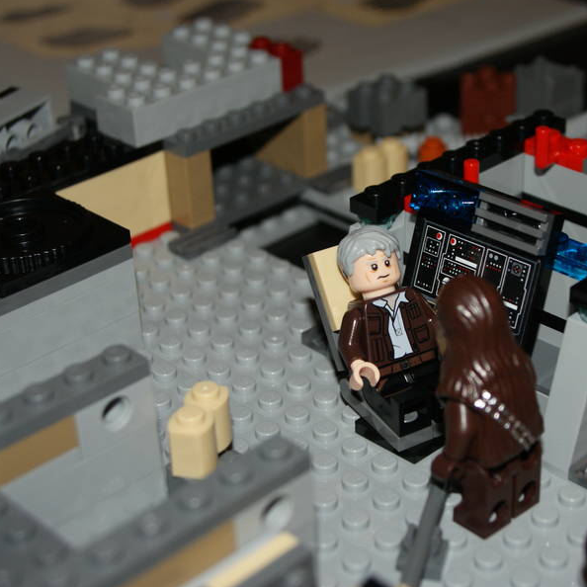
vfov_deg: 25.5
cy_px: 294
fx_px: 1298
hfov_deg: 25.4
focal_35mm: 68
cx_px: 377
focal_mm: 35
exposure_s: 1/60
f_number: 7.1
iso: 400
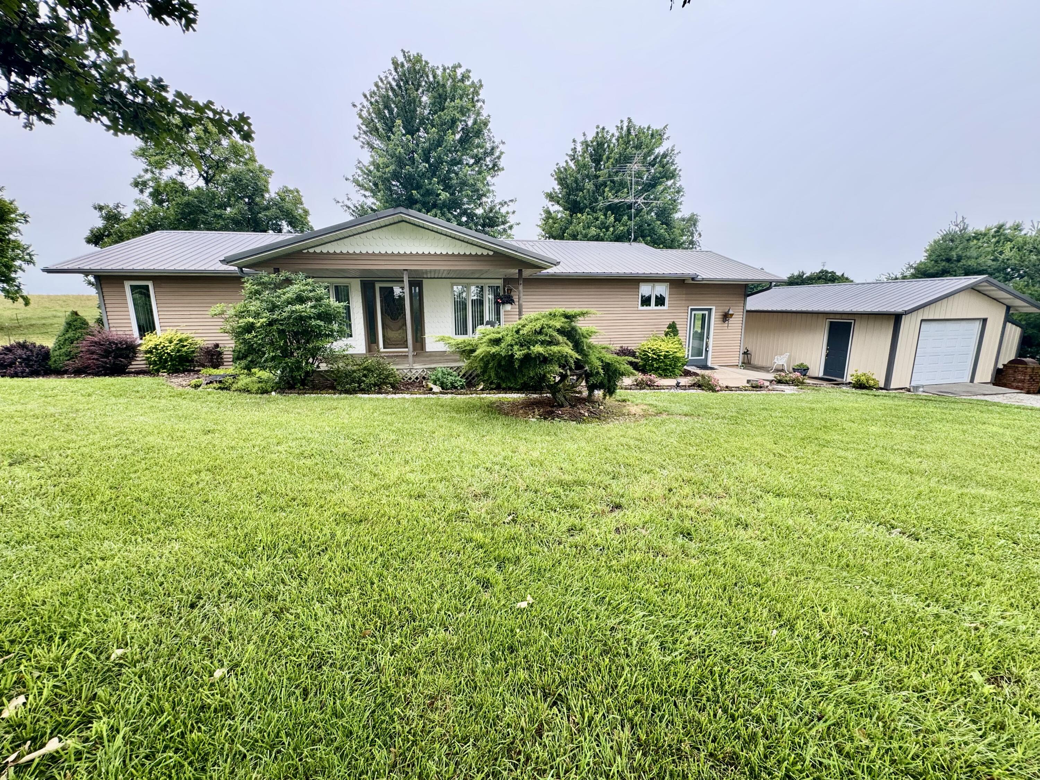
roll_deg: +0.4
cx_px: 520
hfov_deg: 102.1
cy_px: 390
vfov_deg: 85.7
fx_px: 421
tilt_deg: -11.7
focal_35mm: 14
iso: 40
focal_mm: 2.22
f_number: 2.2
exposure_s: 1/224
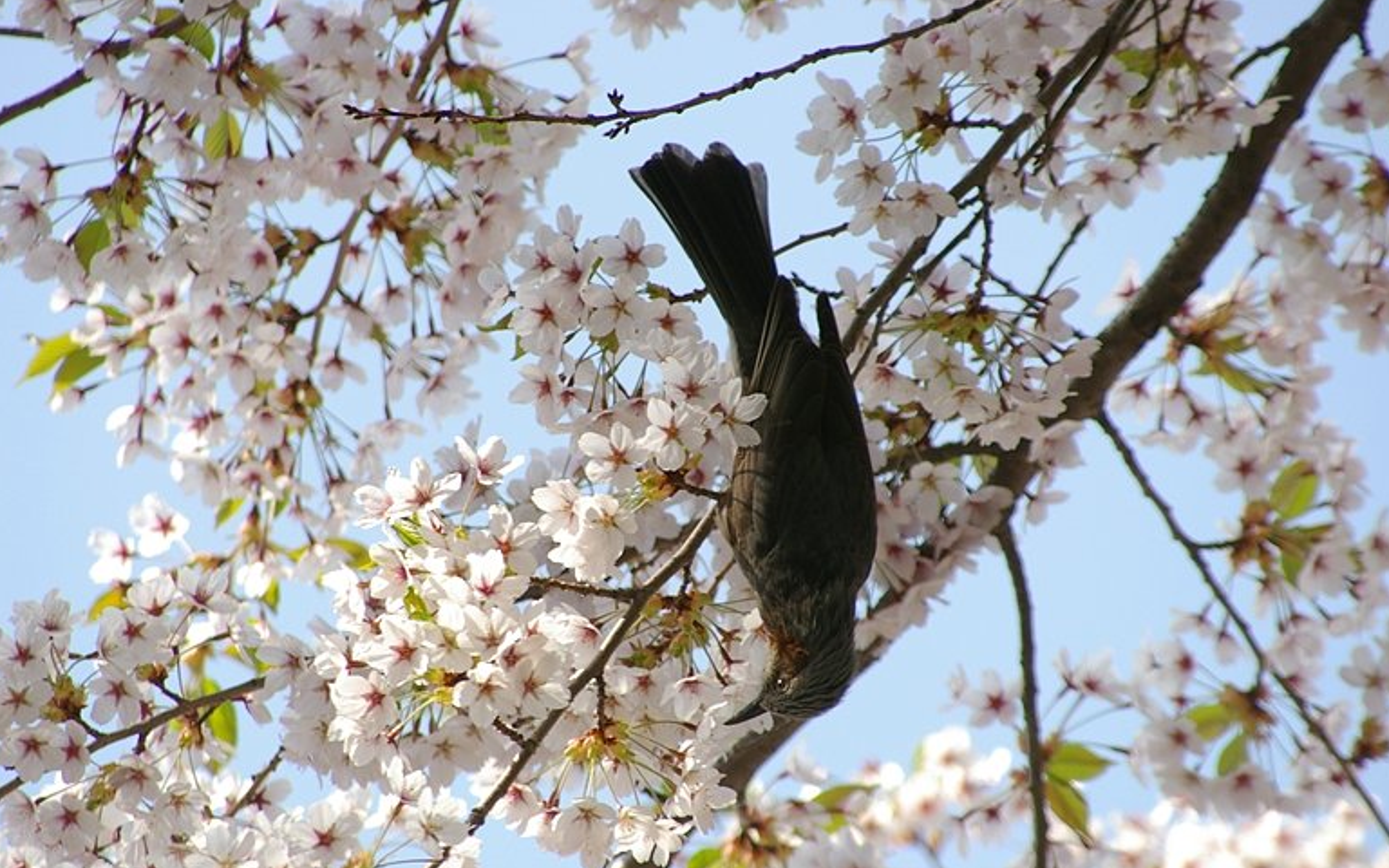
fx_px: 18057
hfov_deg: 4.4
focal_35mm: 477
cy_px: 464
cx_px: 676
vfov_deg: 2.8
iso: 200
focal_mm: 300
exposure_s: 1/200
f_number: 6.3
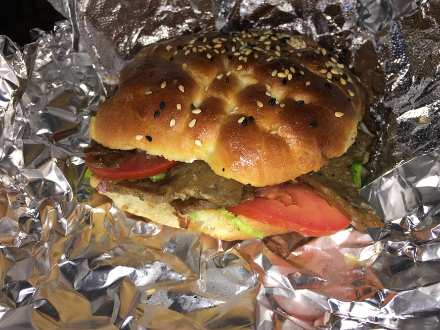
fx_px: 407
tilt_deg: -35.5
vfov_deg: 44.2
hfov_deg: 56.8
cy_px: 157
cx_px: 216
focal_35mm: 32
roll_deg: +1.6
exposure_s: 1/82
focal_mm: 4.15
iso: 25
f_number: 2.2
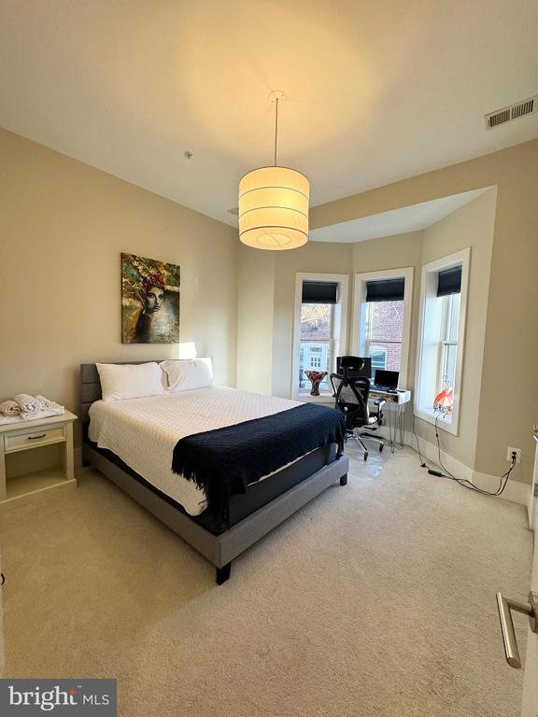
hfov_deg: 85.7
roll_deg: -0.9
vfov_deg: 102.1
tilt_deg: -3.9
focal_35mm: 14
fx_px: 290
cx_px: 269
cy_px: 358
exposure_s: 1/120
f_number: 2.2
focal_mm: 2.22
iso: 160
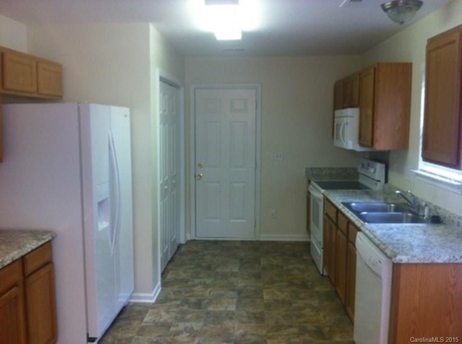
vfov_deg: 40.6
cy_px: 172
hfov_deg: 52.7
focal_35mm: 35
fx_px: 466
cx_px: 231
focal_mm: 3.85
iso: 100
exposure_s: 1/17
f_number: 2.8
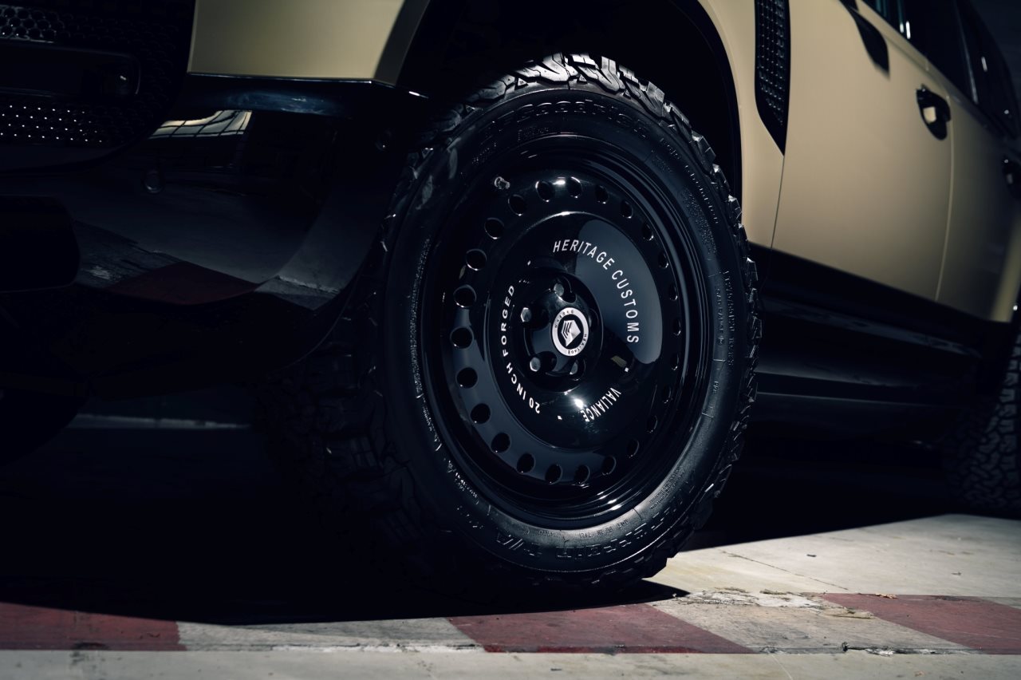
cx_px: 510
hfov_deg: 44.5
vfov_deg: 30.5
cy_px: 340
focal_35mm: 44
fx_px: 1247
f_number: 5
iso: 31
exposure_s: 1/25
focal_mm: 44
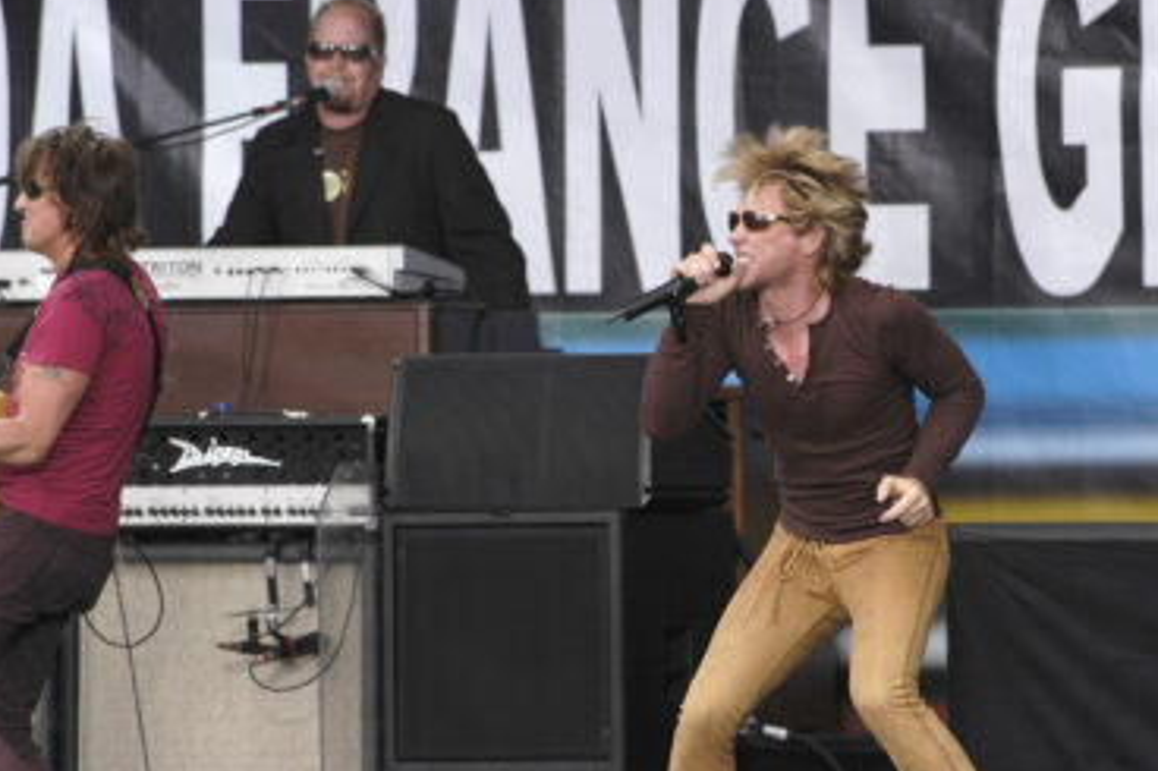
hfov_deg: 2.5
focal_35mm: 842
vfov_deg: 1.6
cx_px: 631
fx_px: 27071
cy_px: 408
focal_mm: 500
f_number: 5.6
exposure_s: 1/800
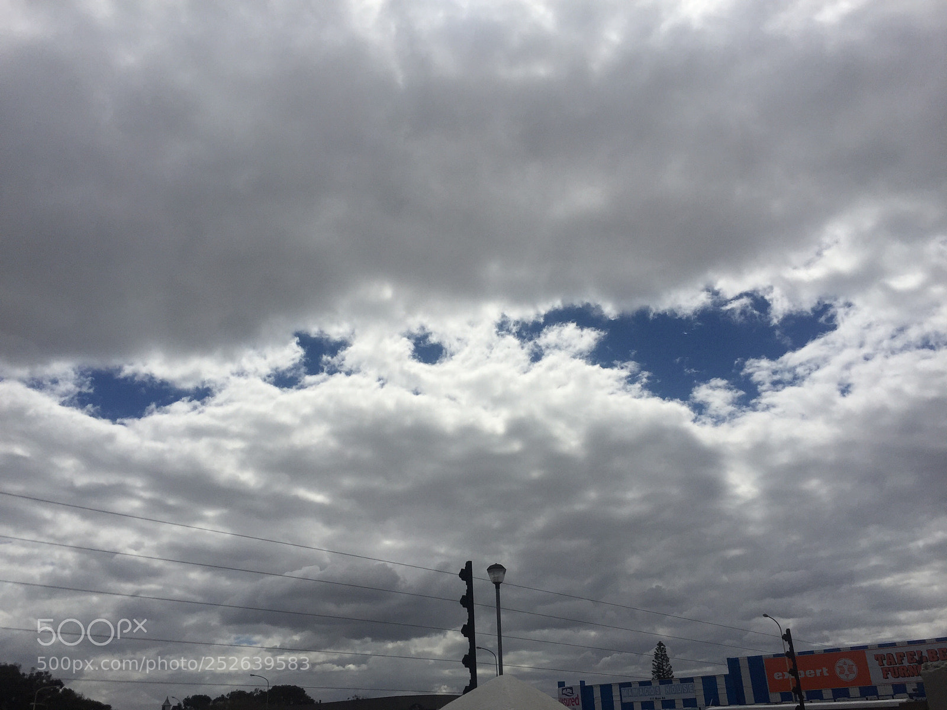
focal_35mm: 29
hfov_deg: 61.7
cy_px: 355
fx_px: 793
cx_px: 474
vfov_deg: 48.2
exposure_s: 1/13333
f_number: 2.2
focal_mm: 4.15
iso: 32
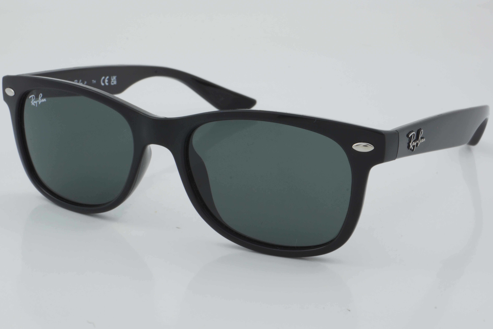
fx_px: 1027
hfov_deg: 27.0
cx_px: 246
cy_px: 164
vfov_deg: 18.2
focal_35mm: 75
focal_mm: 50
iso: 100
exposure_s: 1/4
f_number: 29
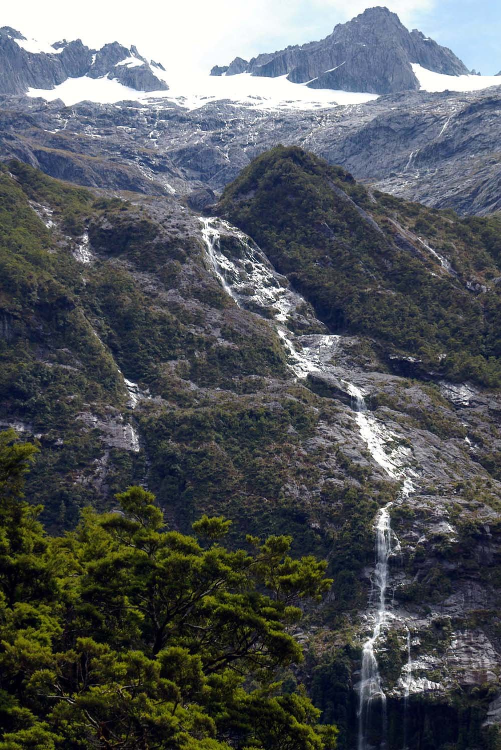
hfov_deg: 12.5
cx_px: 250
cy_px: 375
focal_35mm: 110
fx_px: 2284
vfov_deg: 18.7
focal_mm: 73
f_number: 8
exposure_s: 1/250
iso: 200
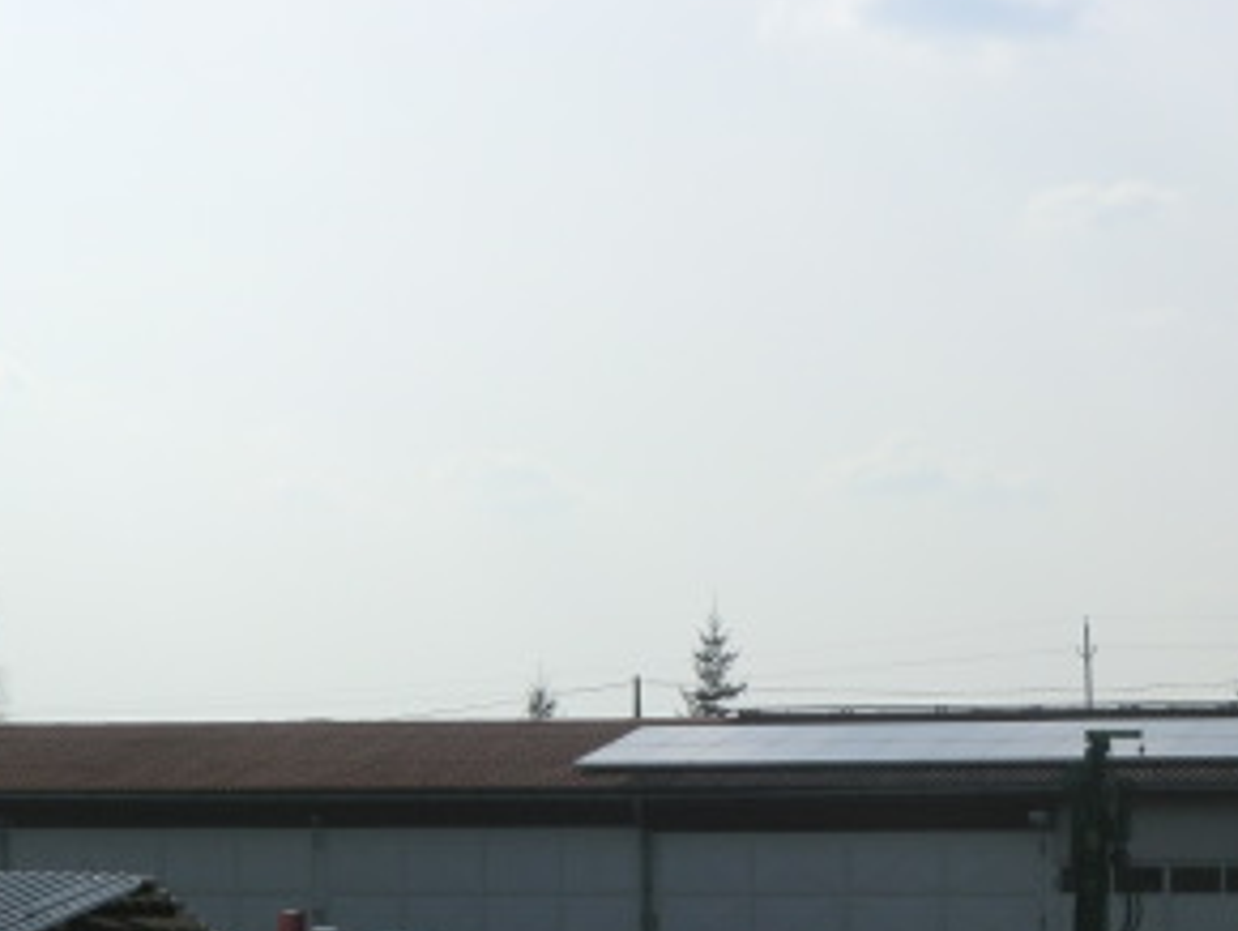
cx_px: 756
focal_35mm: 119
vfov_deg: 12.3
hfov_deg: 16.5
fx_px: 4259
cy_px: 957
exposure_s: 1/1000
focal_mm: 9.8
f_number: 4.5
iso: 50
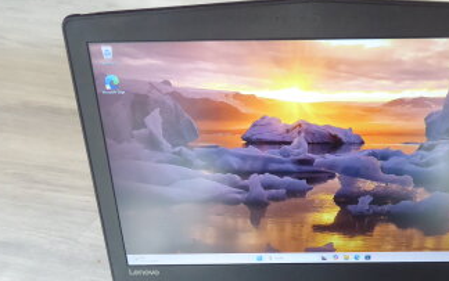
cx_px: 285
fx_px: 600
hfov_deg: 40.7
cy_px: 295
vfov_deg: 24.9
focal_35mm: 49
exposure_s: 1/20
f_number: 3.3
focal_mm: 4.3
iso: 400
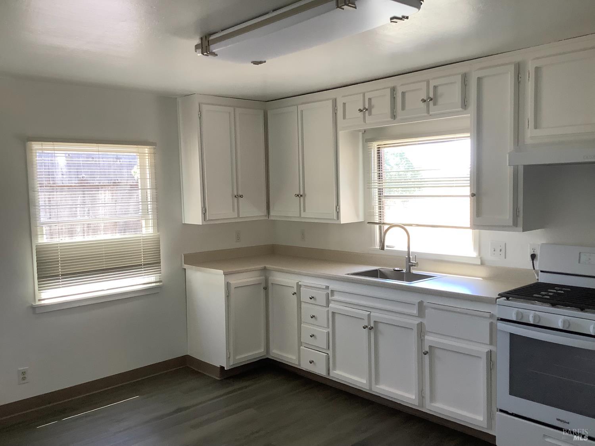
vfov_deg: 45.4
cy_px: 223
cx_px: 298
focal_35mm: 31
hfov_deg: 58.4
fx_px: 533
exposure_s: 1/100
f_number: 2.4
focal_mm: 3.3
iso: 80
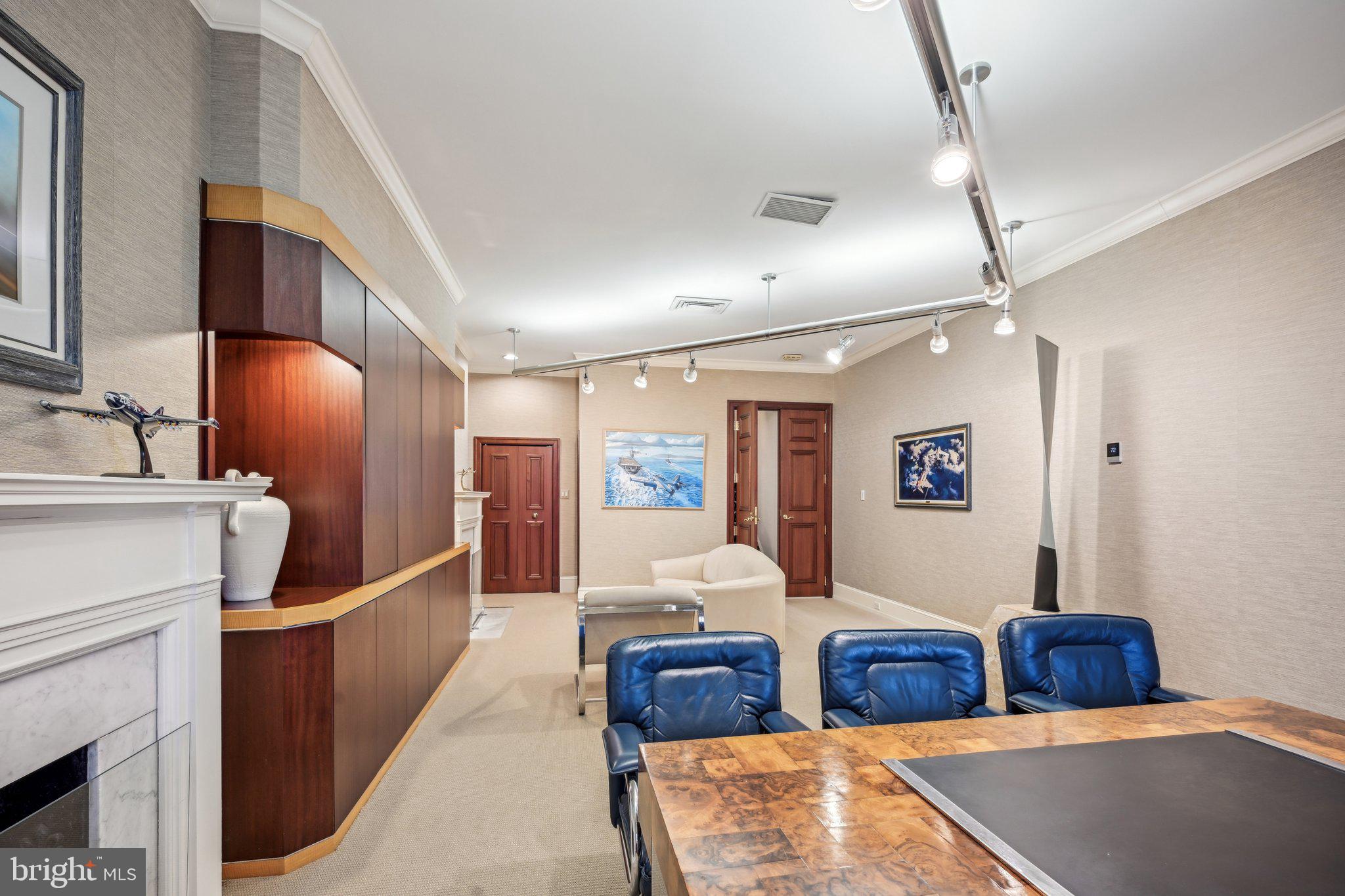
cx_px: 672
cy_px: 448
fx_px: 598
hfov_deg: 96.7
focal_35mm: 16
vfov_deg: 73.7
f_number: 8
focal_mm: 16
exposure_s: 1/5
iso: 400
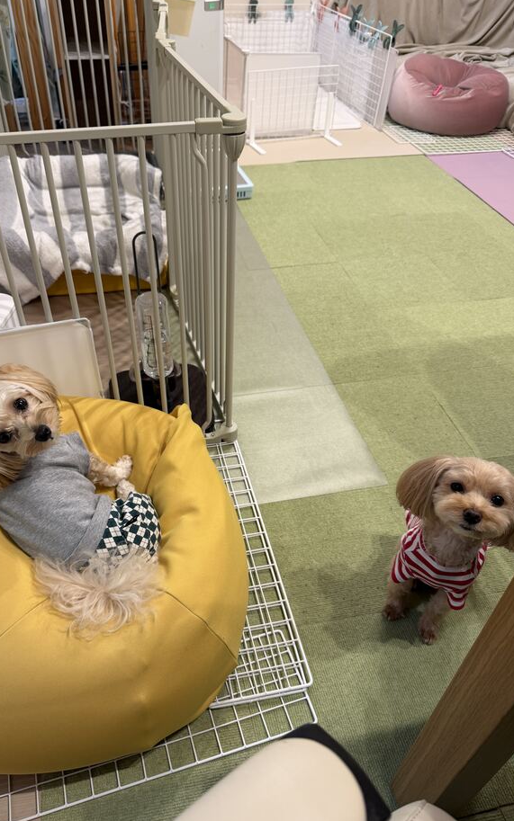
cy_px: 416
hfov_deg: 47.5
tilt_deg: -42.1
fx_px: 582
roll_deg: -1.0
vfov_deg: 70.4
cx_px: 221
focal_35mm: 26
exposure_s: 1/50
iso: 125
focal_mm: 6.76
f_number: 1.78
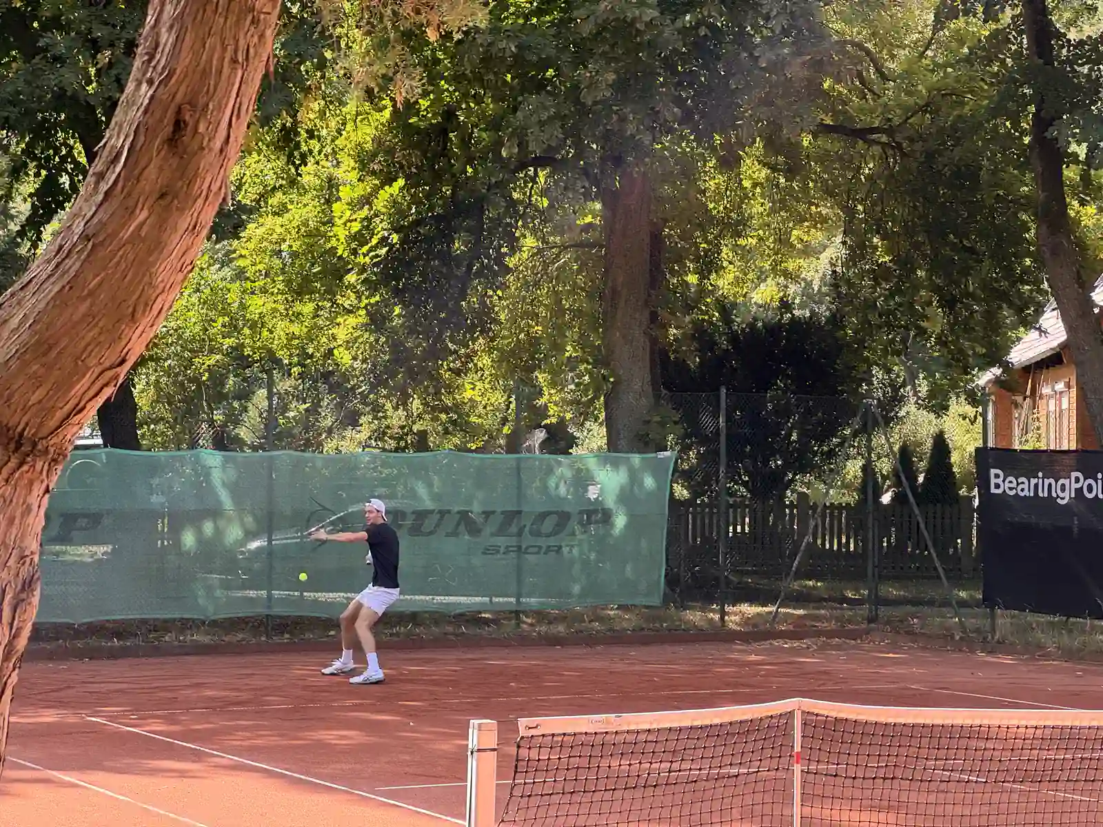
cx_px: 552
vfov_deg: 19.1
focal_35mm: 77
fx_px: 2454
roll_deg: -0.8
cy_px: 414
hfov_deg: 25.3
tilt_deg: +2.3
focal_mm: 9
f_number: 2.8
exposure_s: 1/124
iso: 25
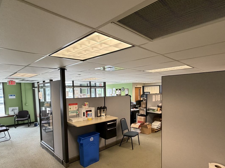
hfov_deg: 78.7
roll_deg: +0.5
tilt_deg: -6.2
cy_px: 101
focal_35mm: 21
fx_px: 136
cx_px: 125
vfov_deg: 62.9
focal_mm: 2.22
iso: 250
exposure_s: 1/60
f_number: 2.2
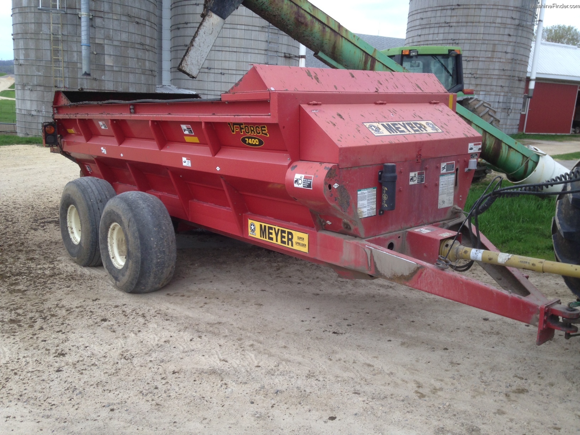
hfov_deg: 55.4
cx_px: 290
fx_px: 553
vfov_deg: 42.9
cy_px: 218
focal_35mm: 33
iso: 50
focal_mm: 4.12
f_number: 2.4
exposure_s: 1/120
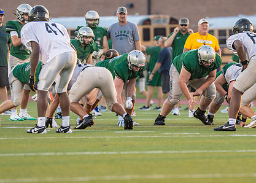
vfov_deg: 4.0
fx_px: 2603
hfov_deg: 5.6
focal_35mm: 358
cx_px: 194
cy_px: 82
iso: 1600
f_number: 3.2
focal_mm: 200
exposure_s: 1/1600
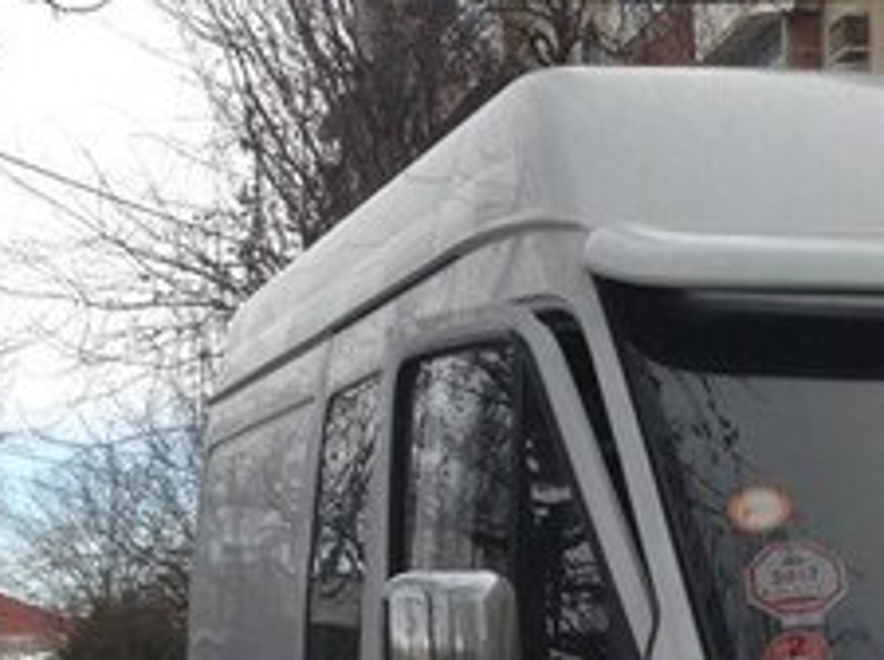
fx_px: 2473
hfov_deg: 19.6
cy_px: 921
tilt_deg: -6.8
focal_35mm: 97
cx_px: 927
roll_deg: +0.8
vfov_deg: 14.4
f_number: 2.4
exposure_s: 1/653
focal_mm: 4.12
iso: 50
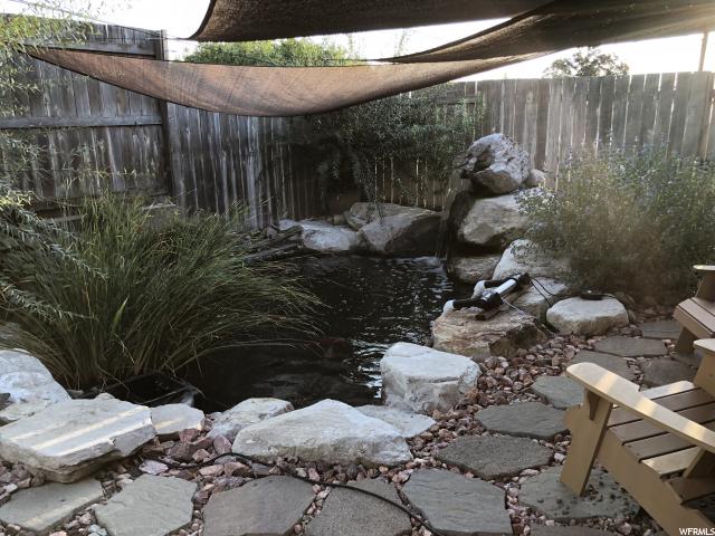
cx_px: 358
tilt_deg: -14.1
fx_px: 578
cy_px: 268
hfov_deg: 63.4
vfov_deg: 49.7
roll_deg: +0.7
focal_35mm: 28
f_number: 1.8
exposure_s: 1/120
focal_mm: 4
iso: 32
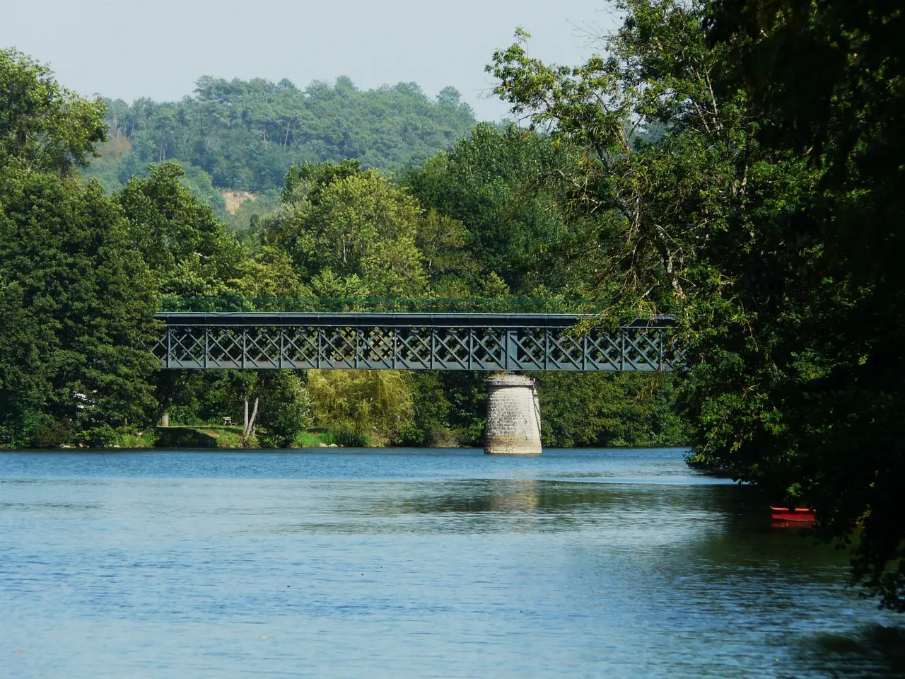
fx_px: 9150
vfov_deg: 4.2
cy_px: 340
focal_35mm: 350
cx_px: 452
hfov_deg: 5.7
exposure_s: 1/320
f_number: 5.6
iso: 100
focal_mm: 57.4
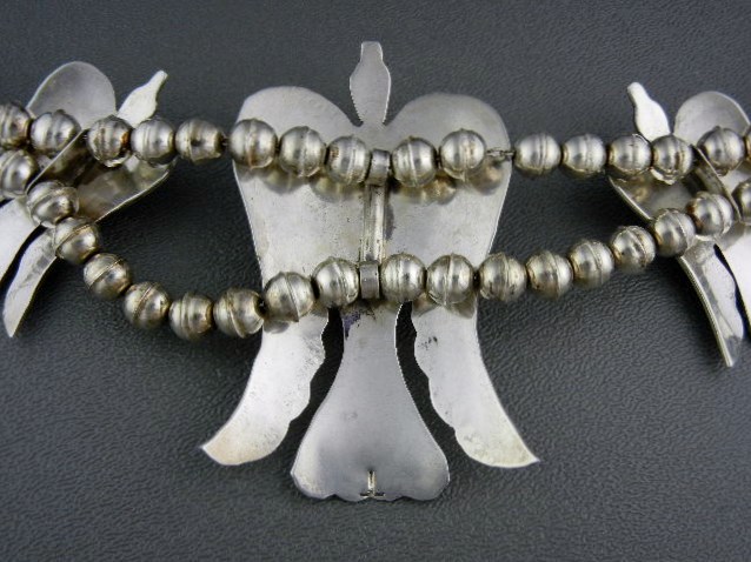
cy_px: 281
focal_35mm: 45
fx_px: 976
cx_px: 376
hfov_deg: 42.1
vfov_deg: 32.2
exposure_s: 1/54
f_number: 3.8
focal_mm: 8.1
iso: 400
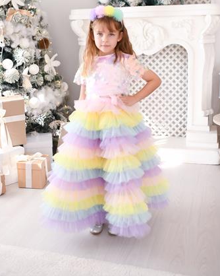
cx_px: 103
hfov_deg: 32.7
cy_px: 94
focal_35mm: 46
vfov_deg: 39.9
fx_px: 375
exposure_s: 1/250
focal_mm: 35
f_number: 2
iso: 100
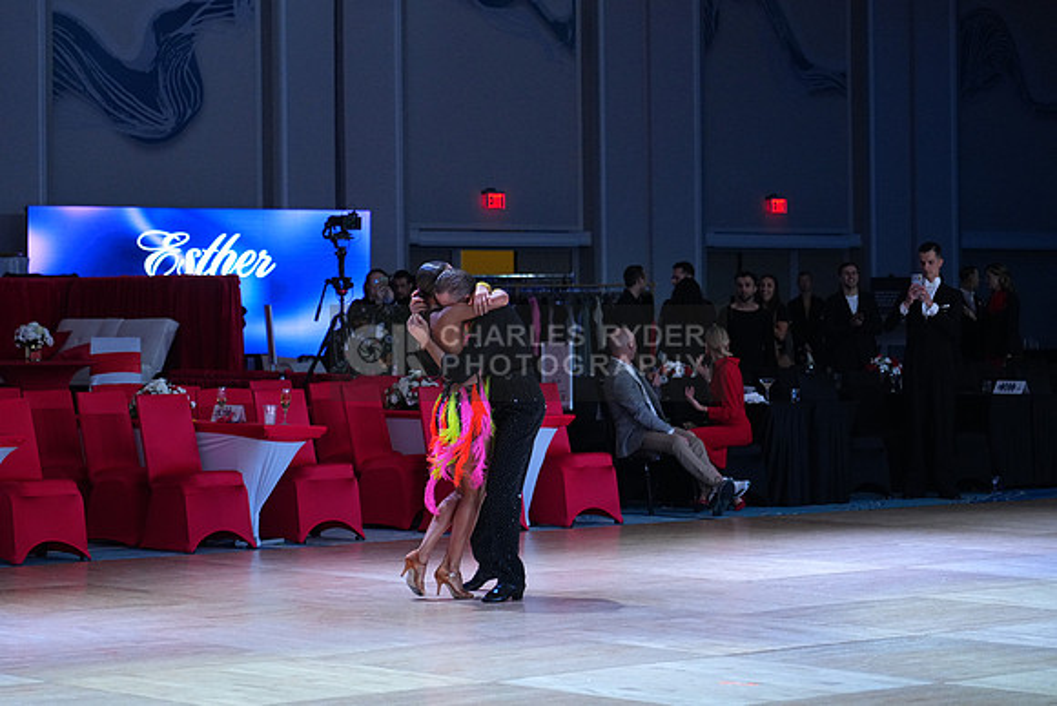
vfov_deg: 13.0
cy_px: 353
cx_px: 528
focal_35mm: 105
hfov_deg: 19.5
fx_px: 3083
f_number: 4
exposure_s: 1/250
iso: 2500
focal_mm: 105
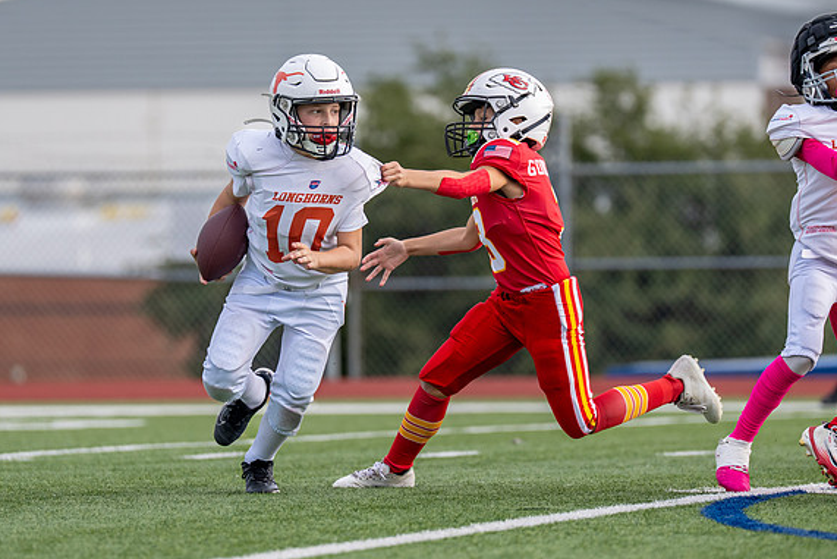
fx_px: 8883
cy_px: 248
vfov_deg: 3.6
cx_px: 428
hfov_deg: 5.4
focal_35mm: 382
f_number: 2.8
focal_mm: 200
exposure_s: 1/2500
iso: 320
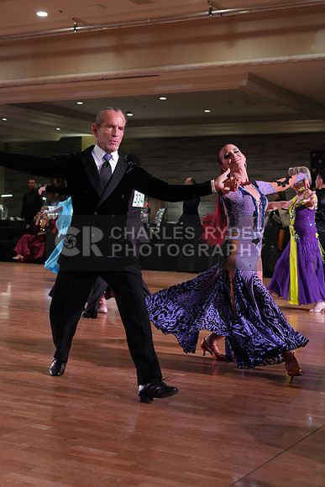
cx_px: 162
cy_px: 244
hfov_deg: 24.2
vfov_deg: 35.6
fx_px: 758
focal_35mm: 56
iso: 5000
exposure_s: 1/320
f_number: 5.6
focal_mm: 56
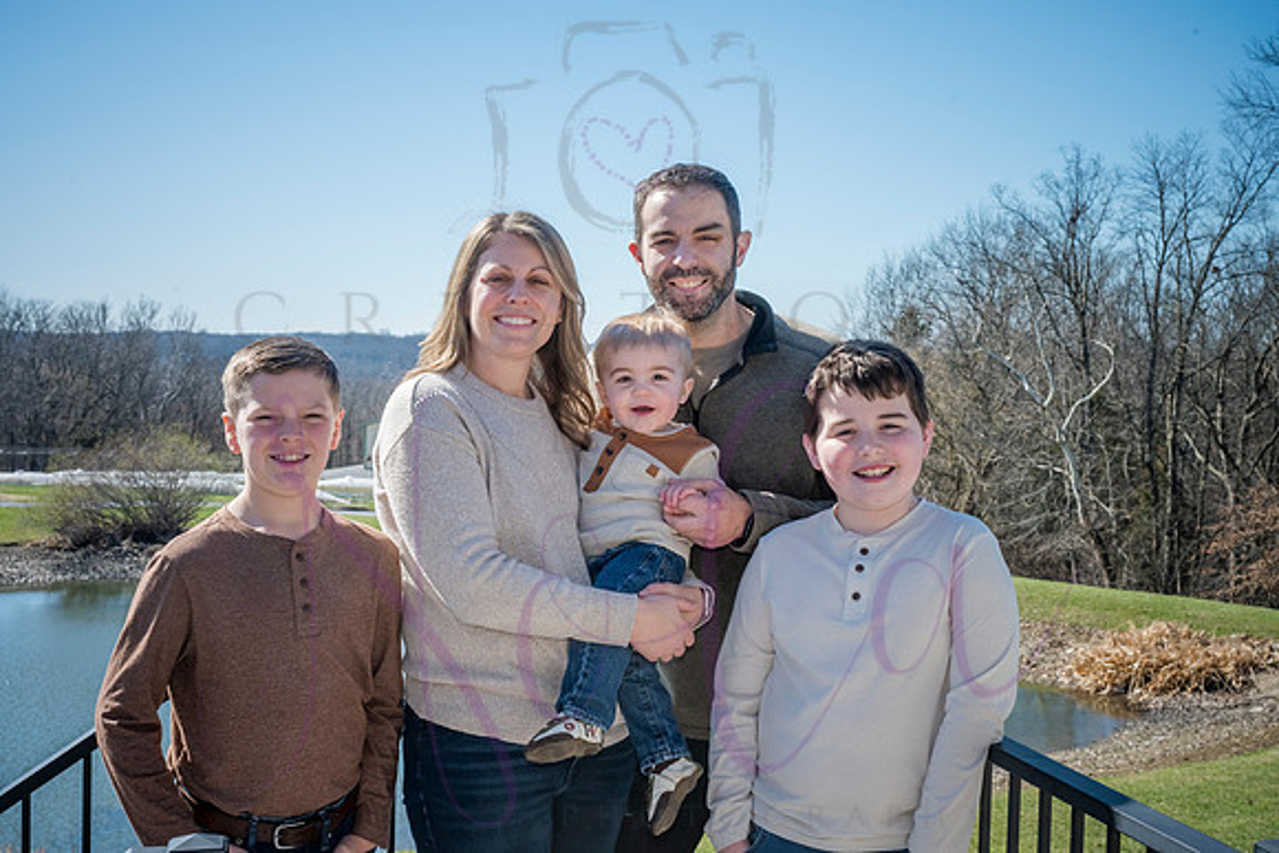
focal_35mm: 50
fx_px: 1777
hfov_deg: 39.6
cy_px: 426
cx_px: 640
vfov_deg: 27.0
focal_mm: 50
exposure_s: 1/320
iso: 400
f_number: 14
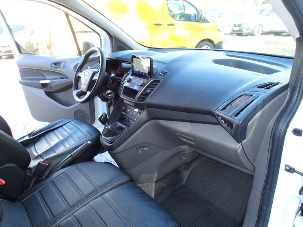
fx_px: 219
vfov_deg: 54.9
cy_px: 114
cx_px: 152
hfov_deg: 69.4
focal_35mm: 25
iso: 100
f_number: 2.8
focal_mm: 4.5
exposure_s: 1/60
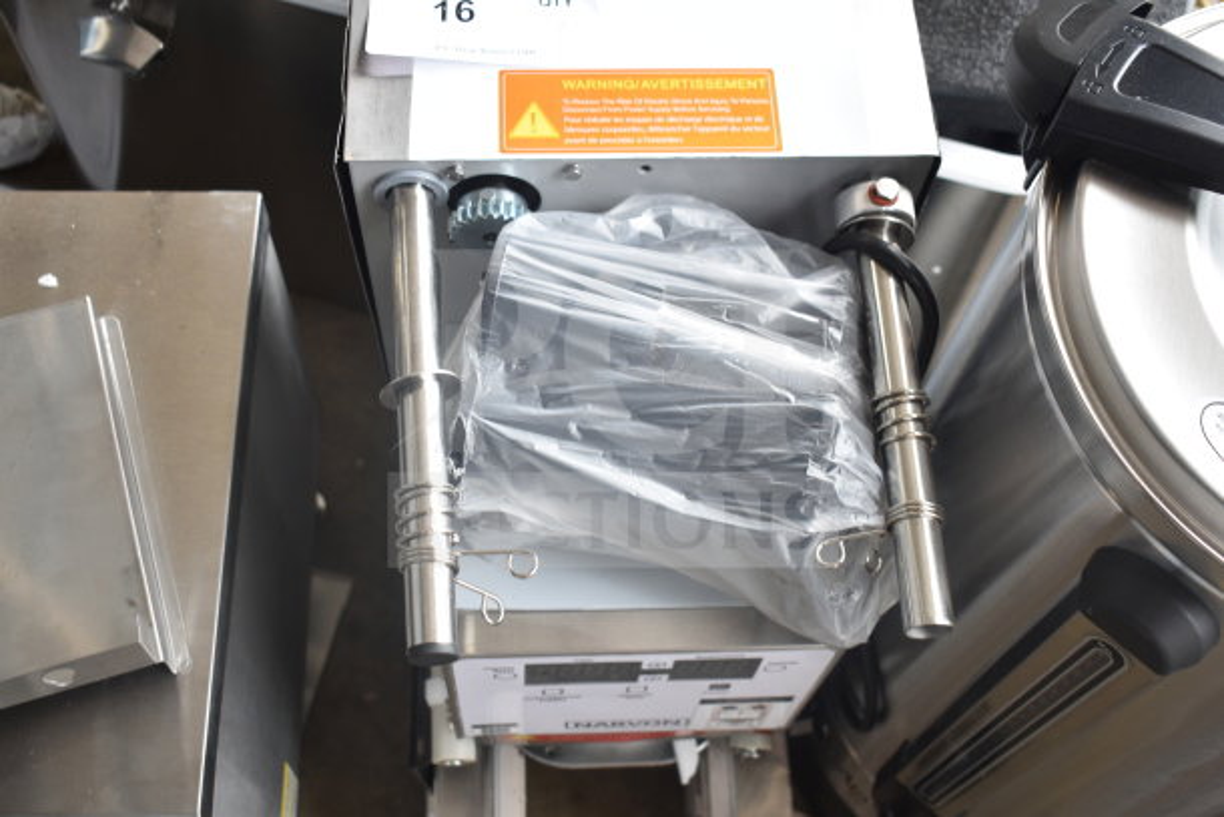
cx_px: 612
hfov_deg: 46.4
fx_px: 1428
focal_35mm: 42
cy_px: 408
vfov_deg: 31.9
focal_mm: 28
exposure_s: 1/60
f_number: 4.2
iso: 200
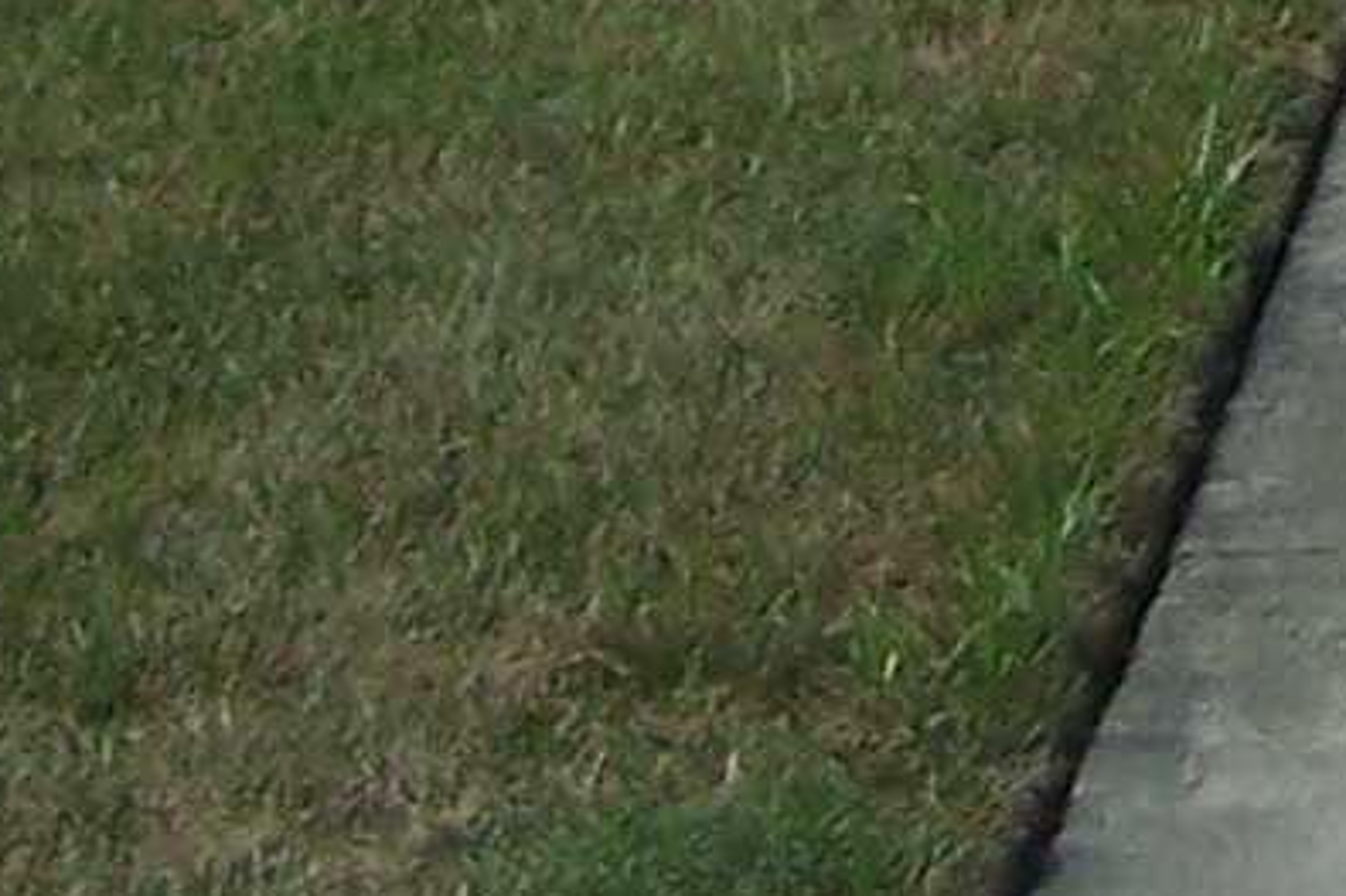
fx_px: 9642
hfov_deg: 7.7
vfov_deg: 4.9
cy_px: -2279
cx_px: 2375
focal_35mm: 258
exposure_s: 1/750
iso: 80
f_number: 4
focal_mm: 6.3
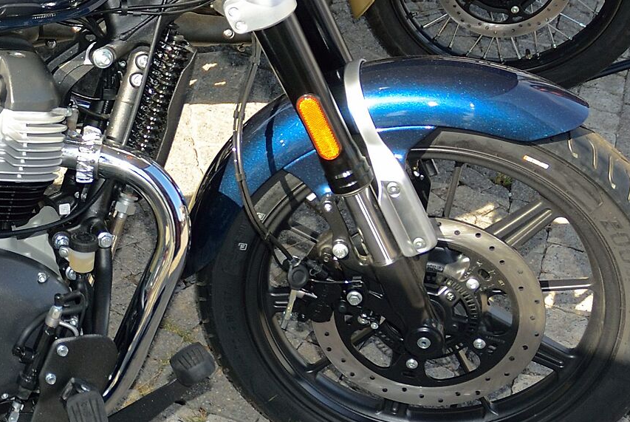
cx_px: -121
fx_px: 1332
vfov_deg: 17.9
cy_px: 96
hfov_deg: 24.2
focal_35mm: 76
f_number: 4
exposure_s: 1/250
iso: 100
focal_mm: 18
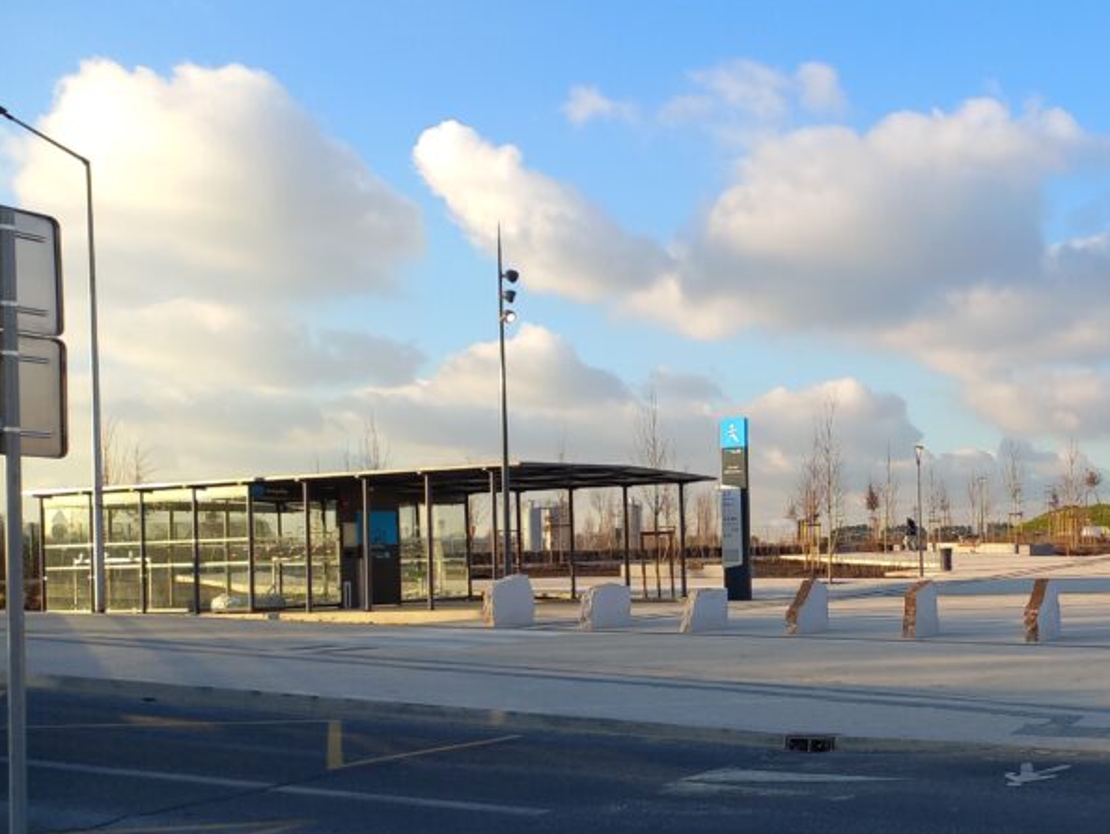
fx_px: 1380
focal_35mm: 43
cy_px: 573
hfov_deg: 41.2
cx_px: 946
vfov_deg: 33.3
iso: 50
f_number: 1.8
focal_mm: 4.65
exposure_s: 1/448
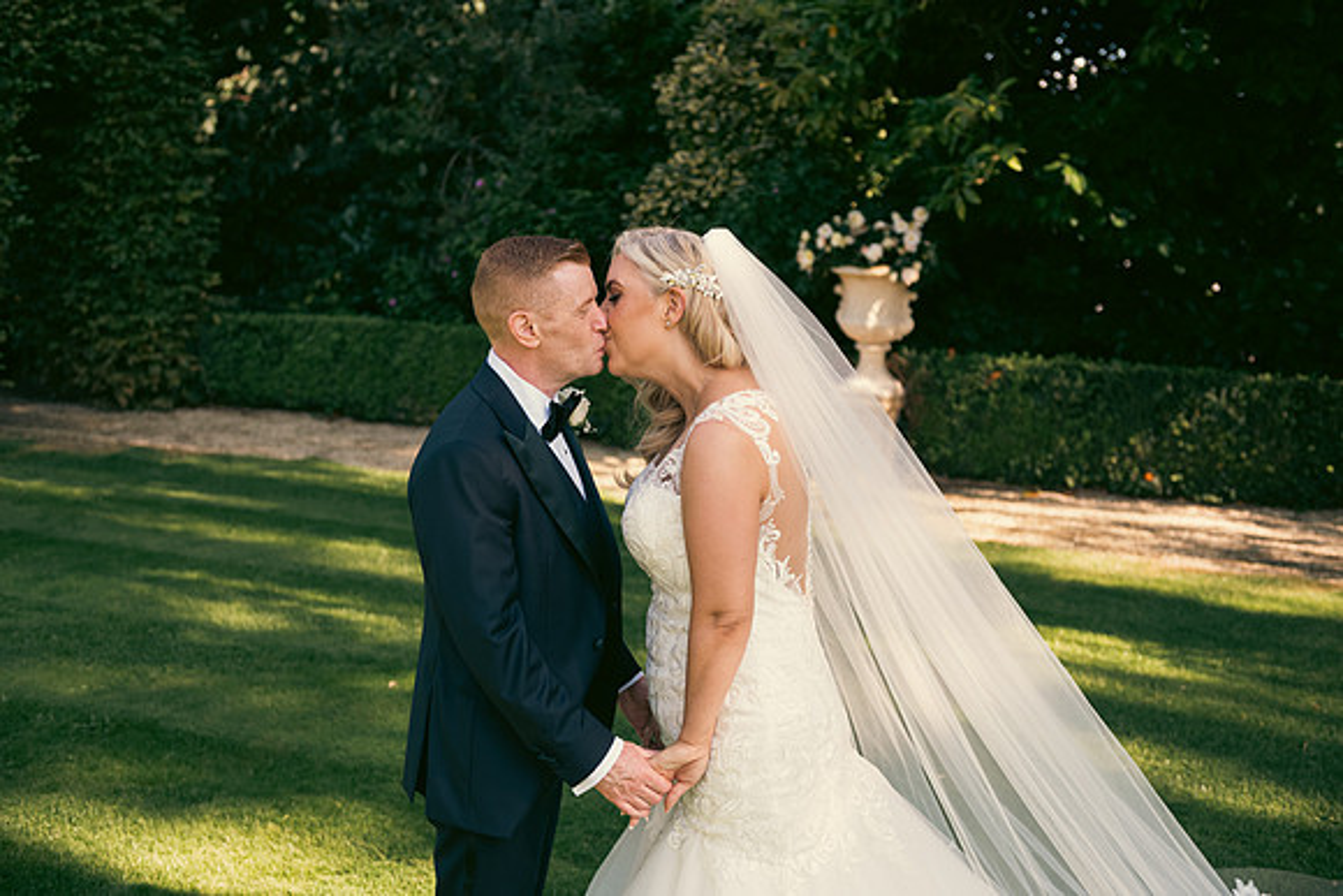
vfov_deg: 28.1
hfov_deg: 41.1
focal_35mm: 48
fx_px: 1791
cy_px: 448
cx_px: 672
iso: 200
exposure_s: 1/400
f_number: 3.5
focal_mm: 48
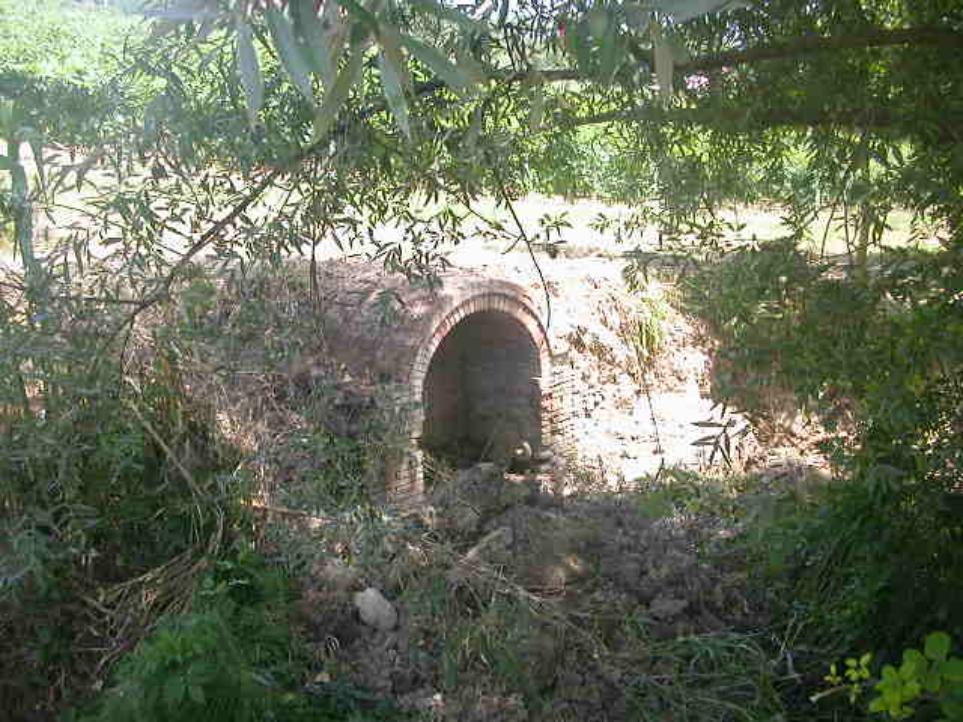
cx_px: 482
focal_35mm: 37
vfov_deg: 38.7
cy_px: 361
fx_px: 1029
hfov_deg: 50.1
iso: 100
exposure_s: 1/236
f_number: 2.7
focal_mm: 5.6
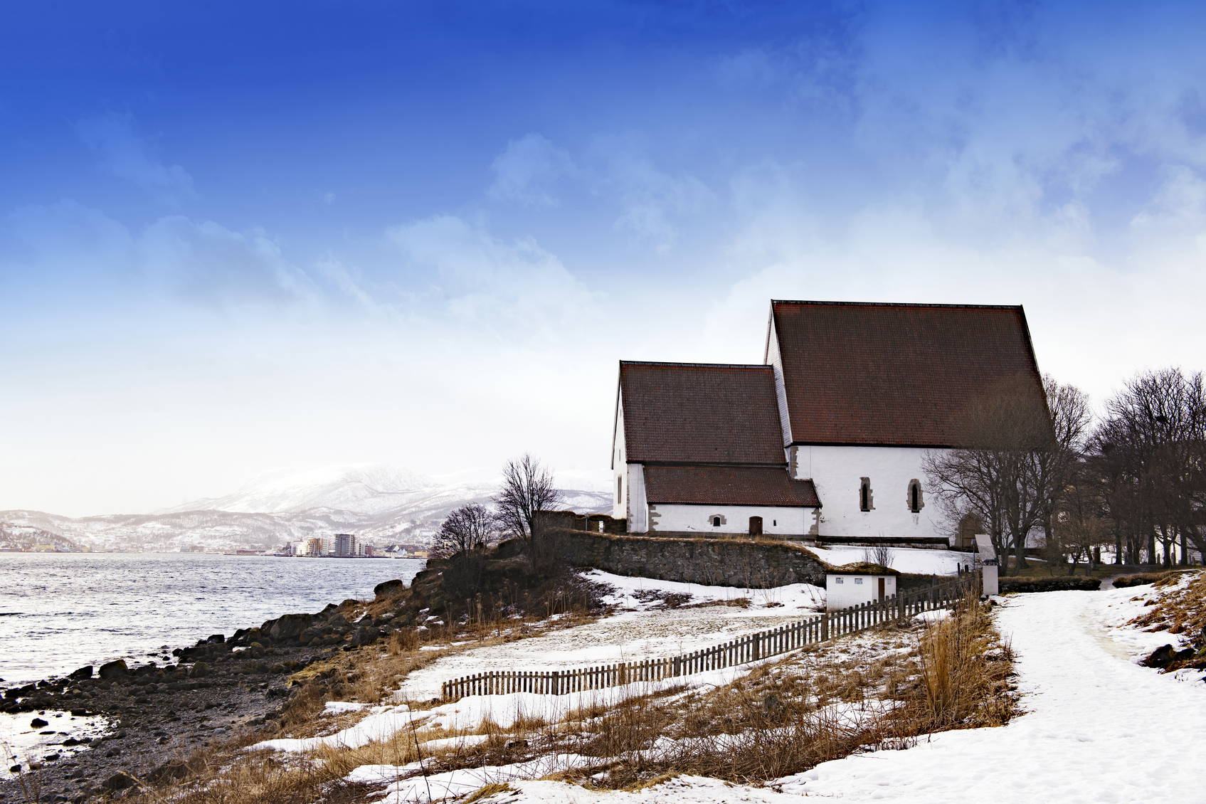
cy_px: 402
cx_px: 603
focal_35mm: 40
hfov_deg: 48.5
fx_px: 1340
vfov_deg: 33.4
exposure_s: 1/250
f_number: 8
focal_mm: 40
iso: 160
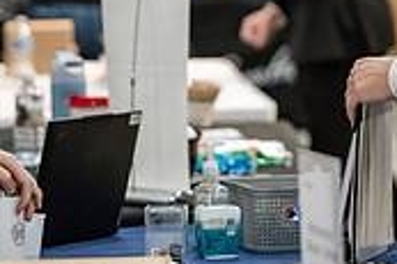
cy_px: -65
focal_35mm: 315
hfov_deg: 6.5
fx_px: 3470
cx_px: 298
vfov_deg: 4.3
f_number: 2.8
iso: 2500
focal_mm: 94
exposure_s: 1/200
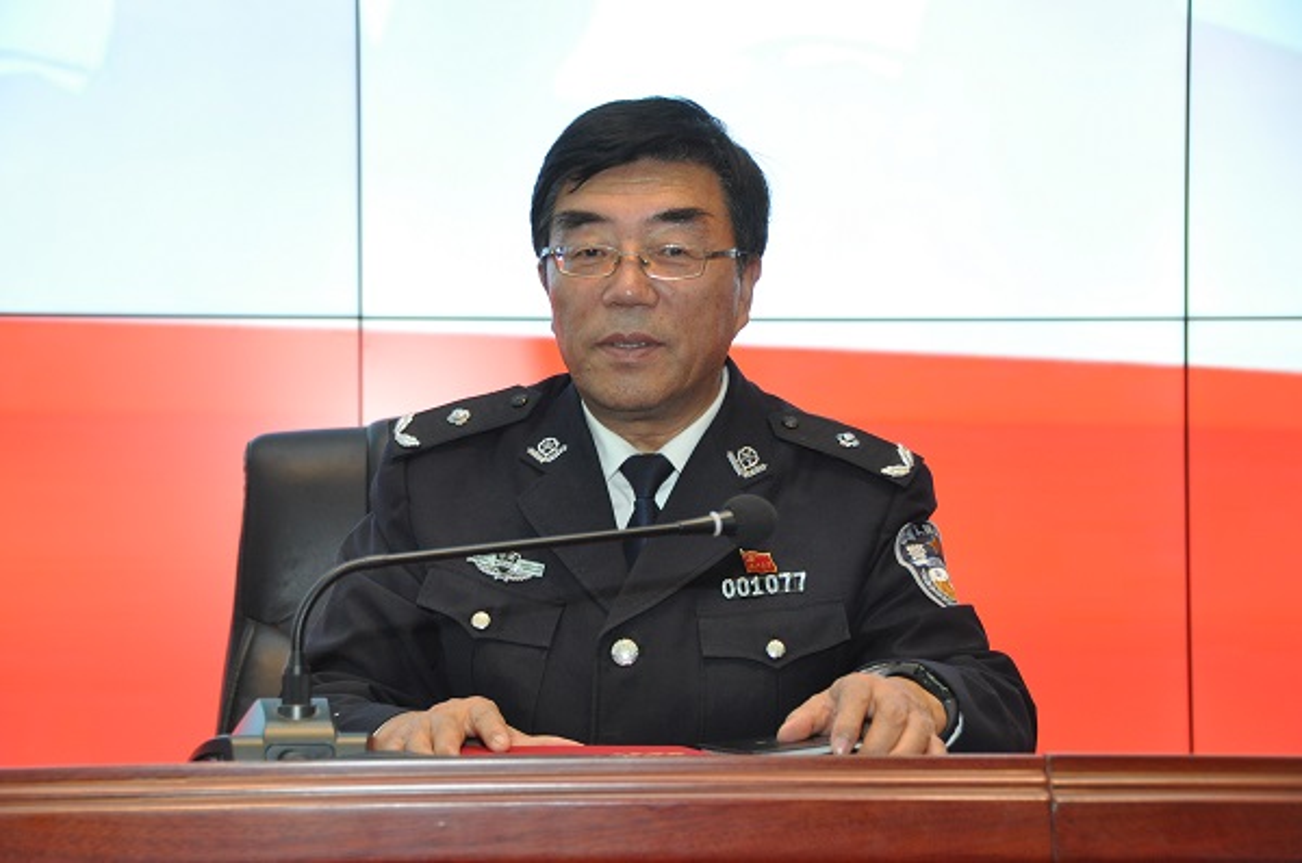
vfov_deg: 14.7
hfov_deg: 21.9
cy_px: 432
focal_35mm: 93
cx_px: 651
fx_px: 3358
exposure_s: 1/80
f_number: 6.3
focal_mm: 62
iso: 1250
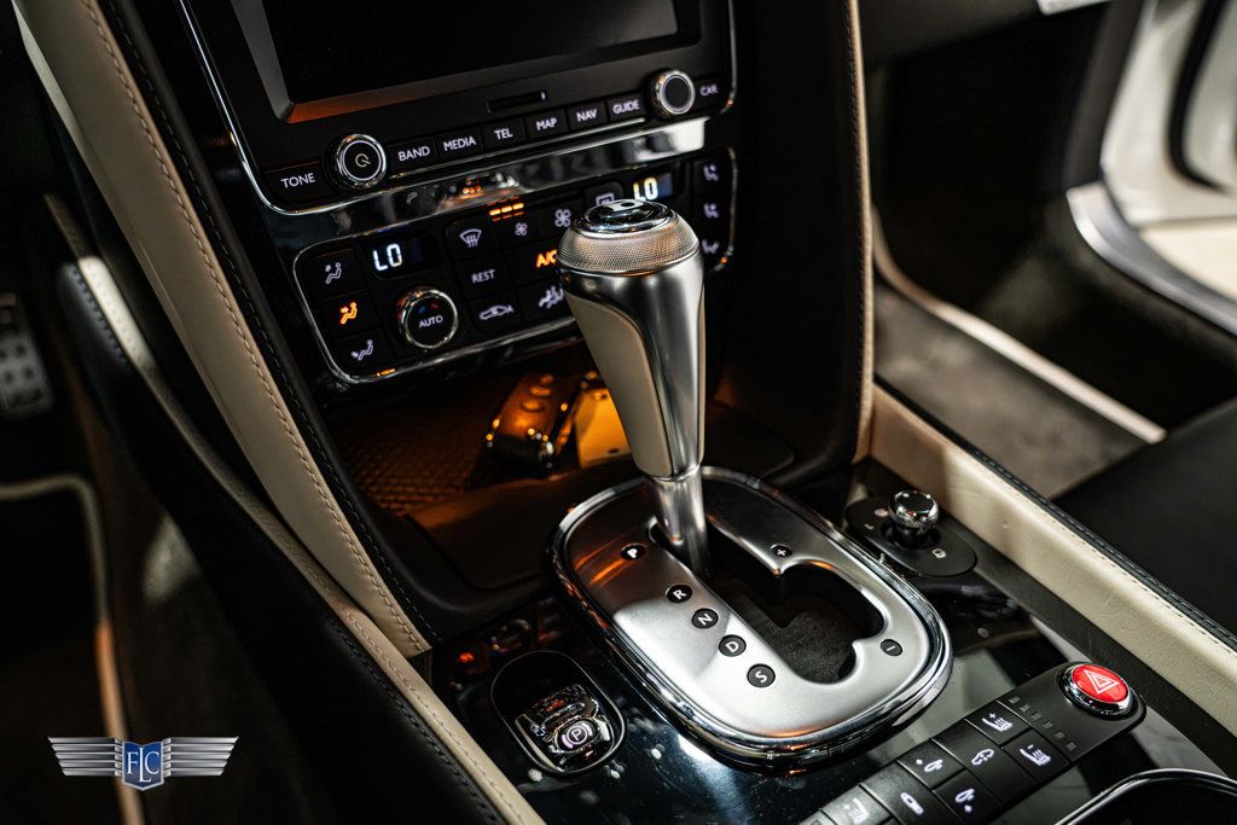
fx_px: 1031
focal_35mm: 30
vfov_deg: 43.6
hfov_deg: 61.9
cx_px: 618
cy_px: 412
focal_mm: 30
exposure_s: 1/40
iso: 1600
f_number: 4
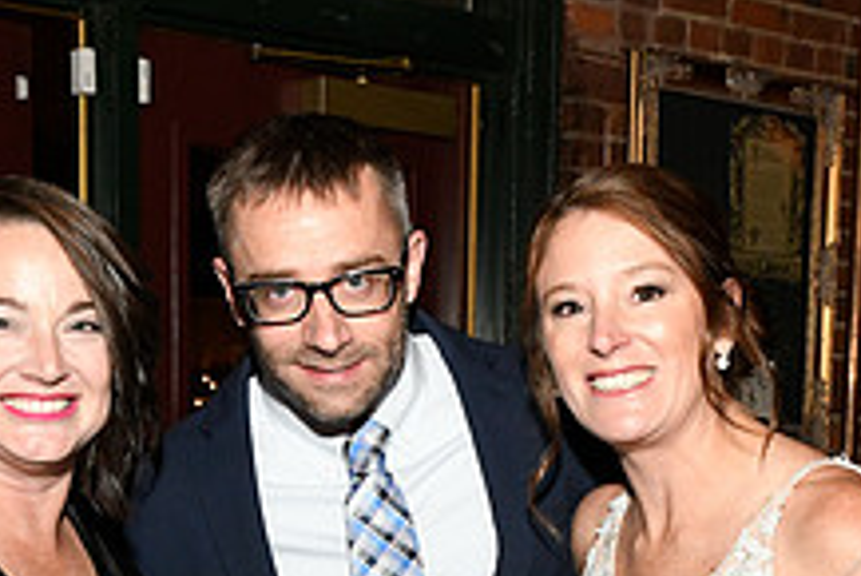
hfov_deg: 24.4
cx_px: 385
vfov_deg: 15.6
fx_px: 1986
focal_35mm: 83
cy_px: 757
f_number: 11
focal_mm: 31
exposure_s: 1/60
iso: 6400
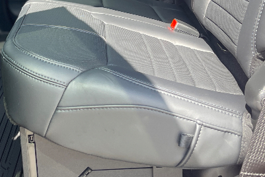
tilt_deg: -5.7
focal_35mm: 69
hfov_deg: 28.9
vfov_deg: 19.0
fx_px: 508
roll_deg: -0.7
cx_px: 77
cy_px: -19
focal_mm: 5.1
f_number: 1.6
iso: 50
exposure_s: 1/327
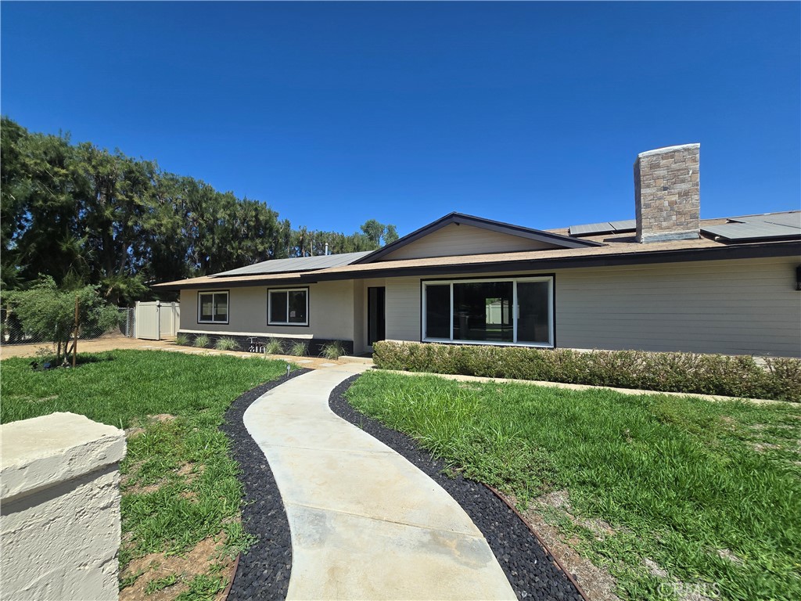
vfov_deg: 89.9
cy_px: 300
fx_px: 301
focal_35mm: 13
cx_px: 400
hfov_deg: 106.2
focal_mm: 2.2
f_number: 2.2
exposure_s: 1/2775
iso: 50
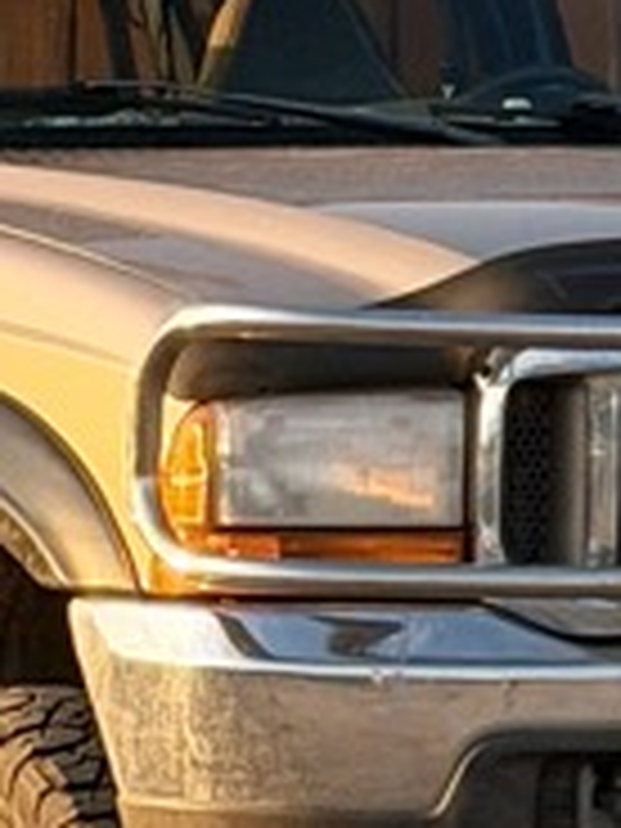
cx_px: 1926
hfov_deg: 3.9
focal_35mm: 366
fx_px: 8755
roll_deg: -0.3
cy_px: -32
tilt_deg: -0.5
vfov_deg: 5.4
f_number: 1.78
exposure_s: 1/427
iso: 64
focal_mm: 6.76
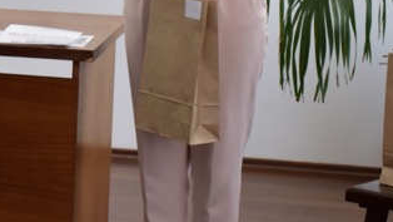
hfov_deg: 12.6
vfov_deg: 7.5
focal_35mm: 162
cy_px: -8
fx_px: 1689
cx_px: -183
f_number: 4
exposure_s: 1/40
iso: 560
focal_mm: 27
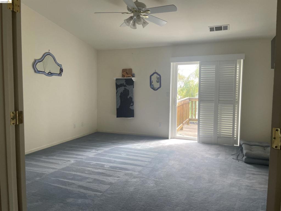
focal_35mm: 26
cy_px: 106
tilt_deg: -4.8
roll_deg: -1.1
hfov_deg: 67.3
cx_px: 140
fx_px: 211
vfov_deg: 53.1
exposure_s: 1/121
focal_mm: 4.2
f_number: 1.6
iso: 80
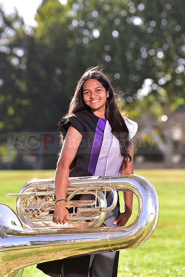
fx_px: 1233
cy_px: 138
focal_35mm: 160
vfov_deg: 12.8
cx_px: 92
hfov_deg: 8.6
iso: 100
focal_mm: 160
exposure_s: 1/250
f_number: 4.5
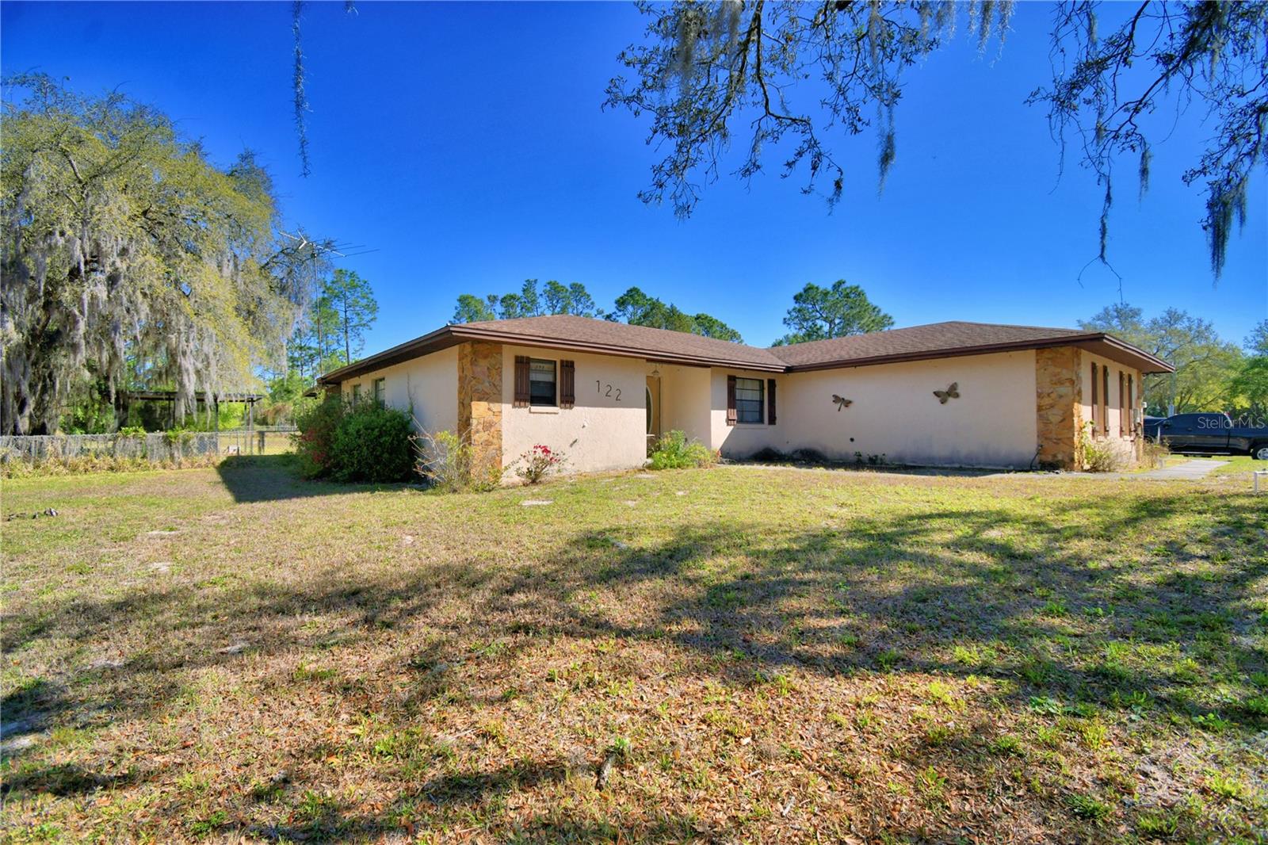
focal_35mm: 15
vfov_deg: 77.3
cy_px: 422
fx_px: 528
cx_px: 634
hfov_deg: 100.4
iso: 100
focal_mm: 10
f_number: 4.5
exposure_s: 1/1000
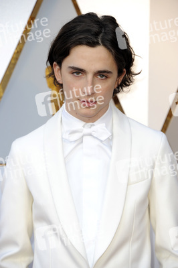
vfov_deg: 9.0
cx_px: 89
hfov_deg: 6.0
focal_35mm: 230
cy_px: 134
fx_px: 1709
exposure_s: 1/250
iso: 1000
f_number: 7.1
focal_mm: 230
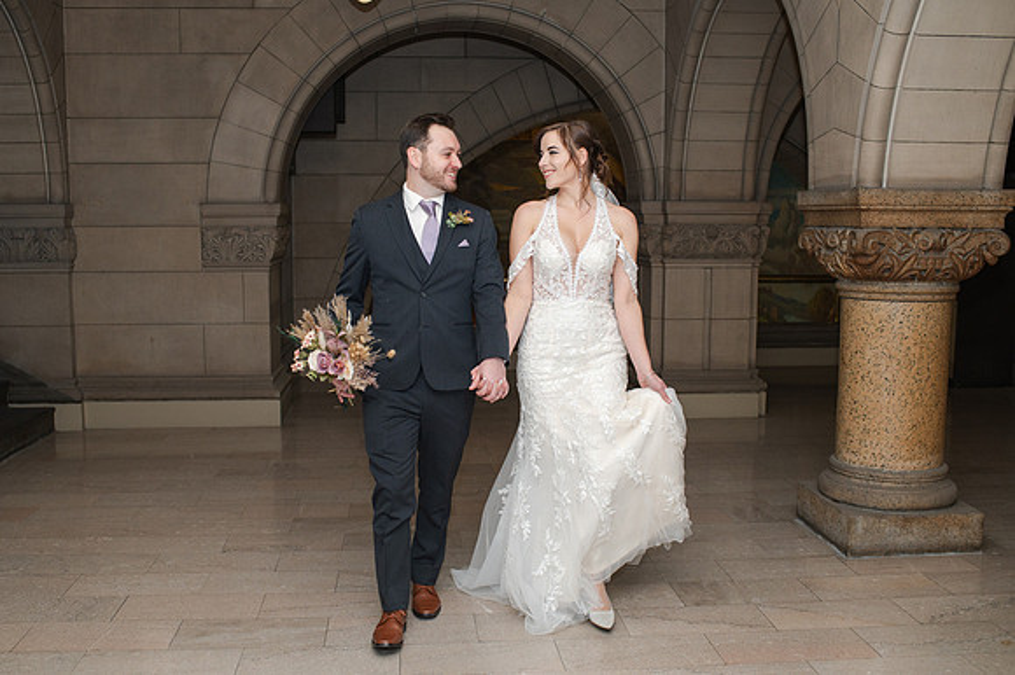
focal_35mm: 38
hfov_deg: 50.9
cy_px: 337
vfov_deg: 35.2
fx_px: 1066
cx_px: 473
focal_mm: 35
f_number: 3.5
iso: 1000
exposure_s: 1/200
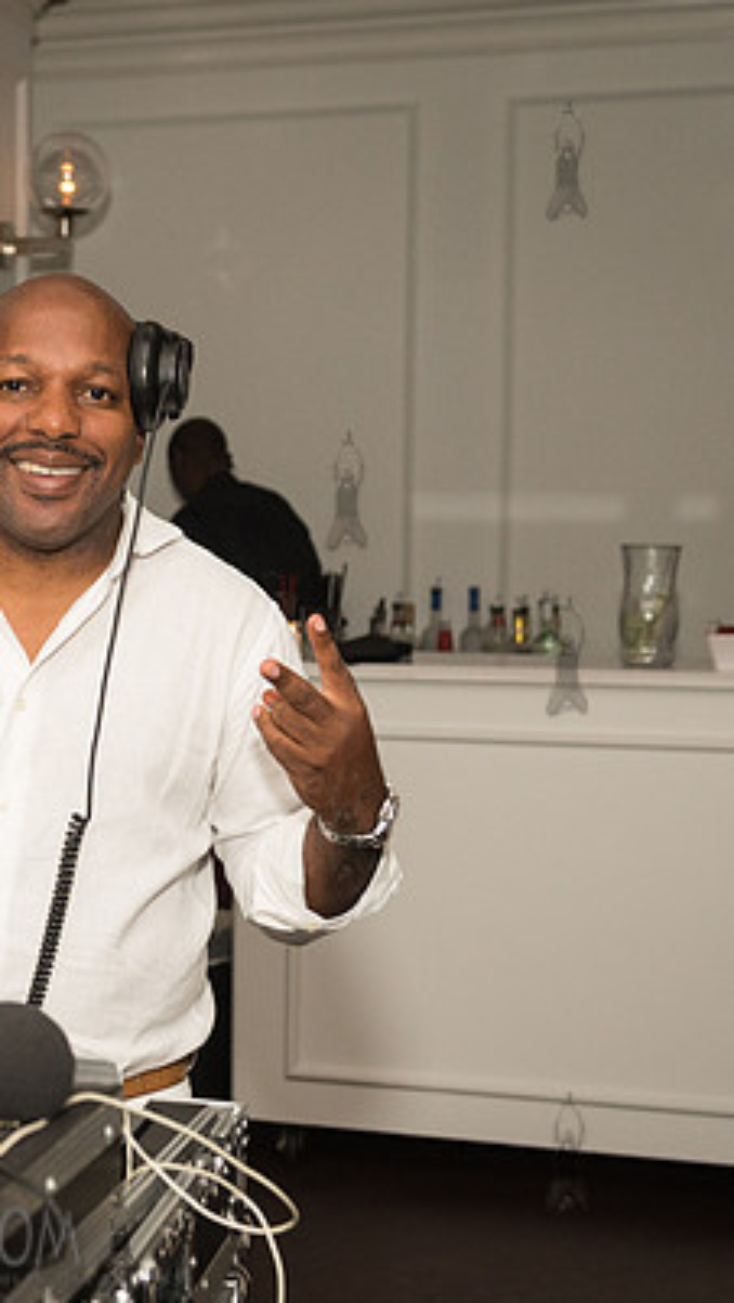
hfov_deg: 17.7
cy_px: 677
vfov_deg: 31.9
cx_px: -51
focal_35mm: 66
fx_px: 2280
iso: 2500
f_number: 4
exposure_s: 1/400
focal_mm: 38
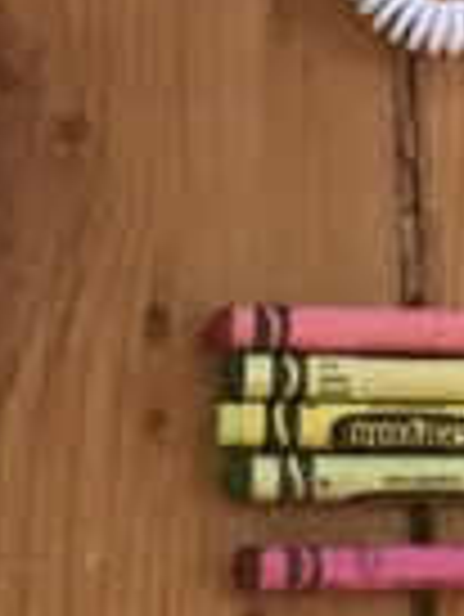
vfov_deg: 9.3
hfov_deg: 7.0
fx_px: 3730
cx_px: -275
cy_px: 769
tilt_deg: -82.8
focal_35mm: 209
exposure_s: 1/13
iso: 100
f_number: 1.8
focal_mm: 3.99
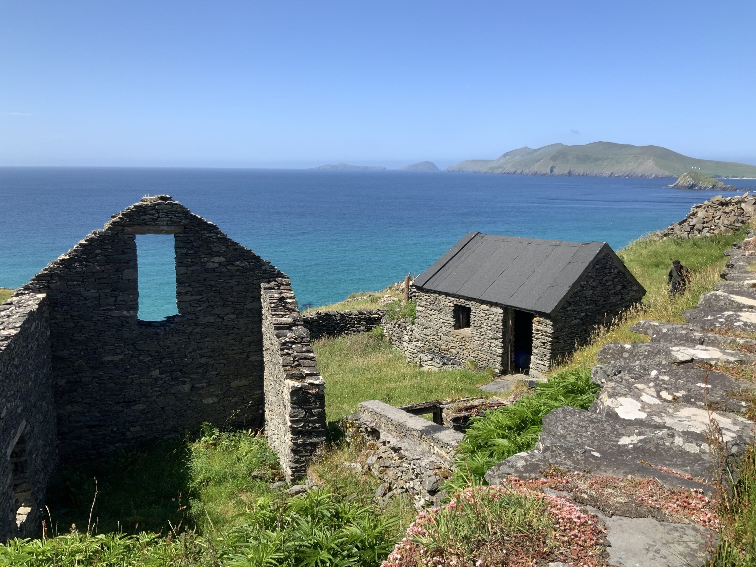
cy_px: 284
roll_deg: -0.9
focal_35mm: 29
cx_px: 378
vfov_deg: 48.2
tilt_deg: -10.0
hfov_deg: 61.7
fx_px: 633
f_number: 1.8
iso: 16
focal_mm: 3
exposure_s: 1/1626
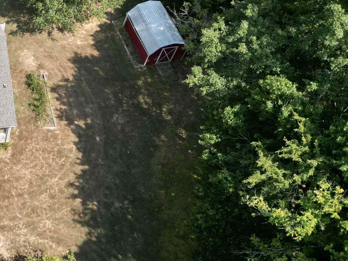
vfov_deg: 24.0
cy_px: 44
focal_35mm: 60
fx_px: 603
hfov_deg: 28.3
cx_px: -65
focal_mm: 6.72
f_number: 1.7
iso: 140
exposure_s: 1/2000
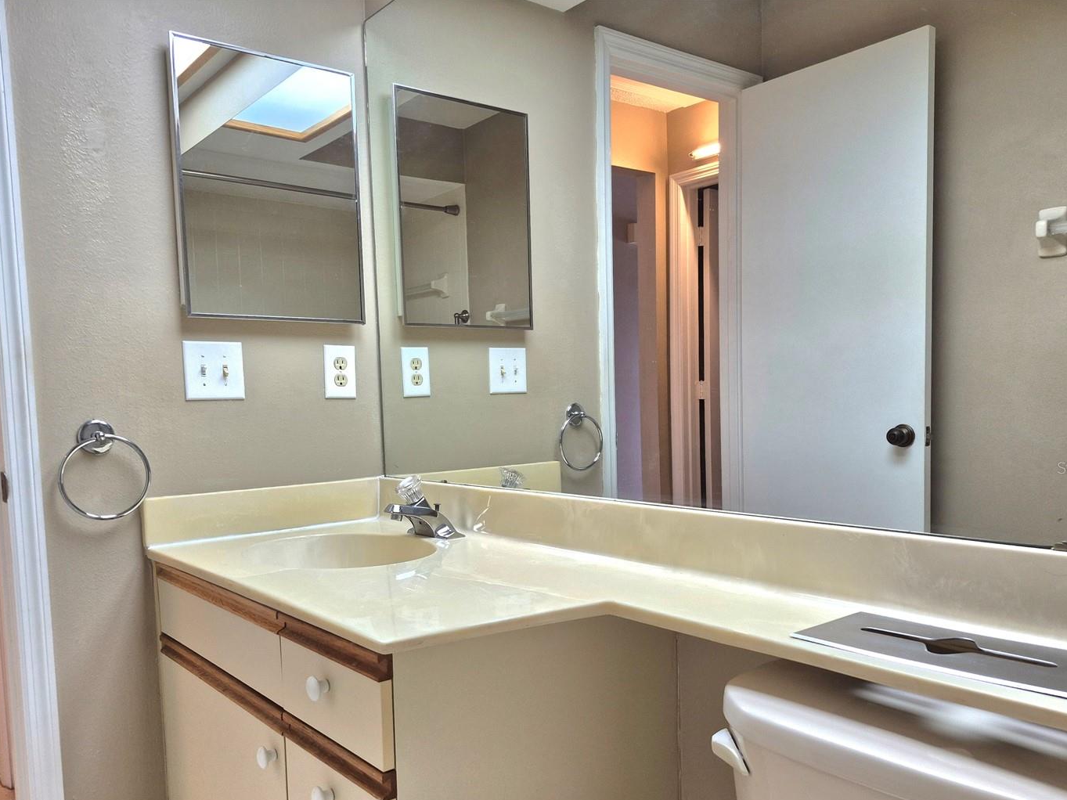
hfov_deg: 65.3
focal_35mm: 27
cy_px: 467
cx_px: 505
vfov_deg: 51.1
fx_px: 832
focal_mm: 5.4
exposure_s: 1/120
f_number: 1.8
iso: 100
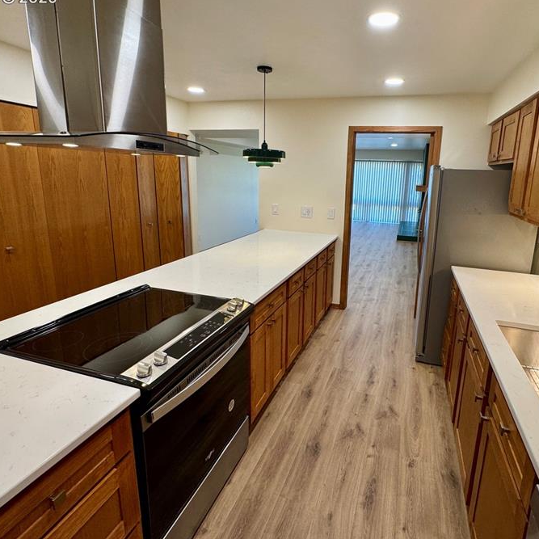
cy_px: 242
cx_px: 314
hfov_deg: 77.1
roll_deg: -1.9
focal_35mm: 19
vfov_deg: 77.5
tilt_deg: -11.8
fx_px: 335
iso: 200
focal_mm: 2.22
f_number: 2.2
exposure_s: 1/120
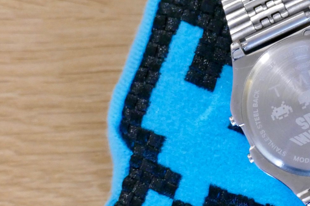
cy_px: 126
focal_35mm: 487
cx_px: 307
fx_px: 4193
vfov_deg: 2.8
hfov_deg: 4.2
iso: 1600
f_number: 4.5
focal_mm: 87.58
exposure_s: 1/40
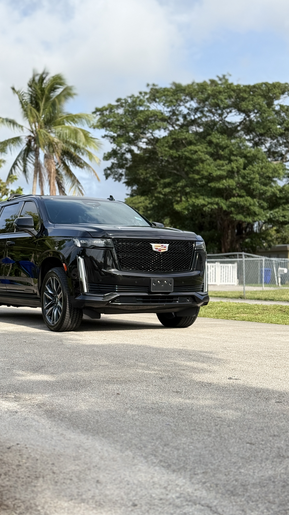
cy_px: 258
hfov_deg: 22.6
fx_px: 722
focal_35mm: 53
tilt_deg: +1.2
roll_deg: -1.0
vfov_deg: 39.2
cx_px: 99
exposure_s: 1/2762
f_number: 1.78
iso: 100
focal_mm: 6.76
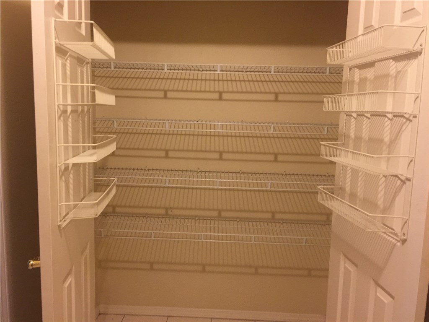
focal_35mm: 29
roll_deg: -2.1
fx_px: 359
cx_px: 214
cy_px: 161
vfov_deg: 48.2
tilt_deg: -7.9
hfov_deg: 61.7
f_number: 2.2
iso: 125
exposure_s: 1/10
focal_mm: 4.15
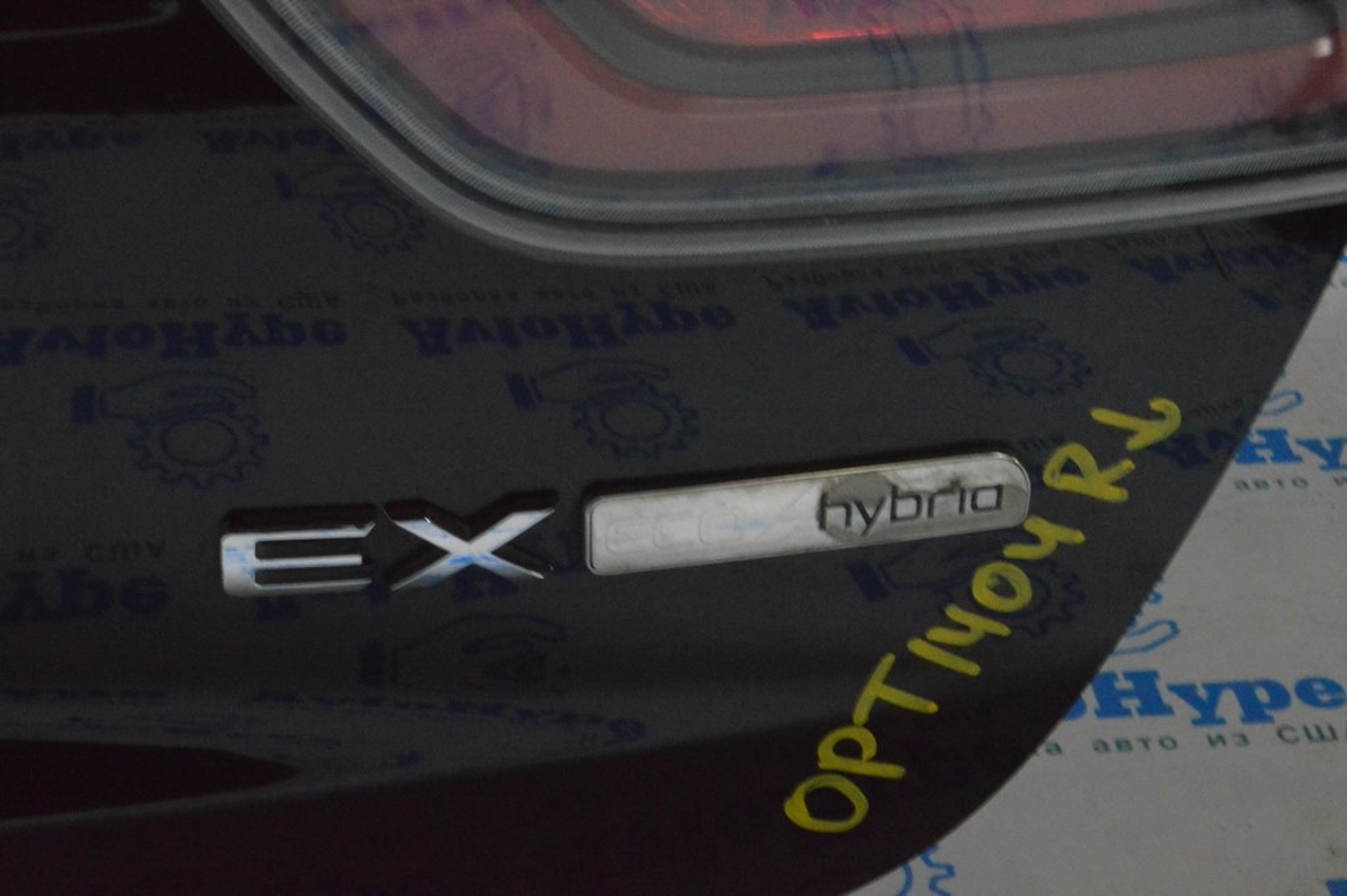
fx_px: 3084
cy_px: 448
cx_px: 674
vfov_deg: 16.5
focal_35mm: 82
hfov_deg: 24.6
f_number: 20
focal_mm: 55
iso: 6400
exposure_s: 1/20
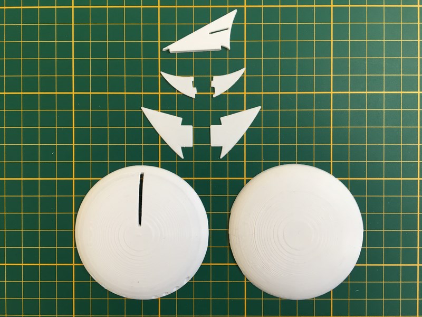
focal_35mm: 29
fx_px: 354
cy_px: 158
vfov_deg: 48.2
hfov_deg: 61.7
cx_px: 211
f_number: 2.2
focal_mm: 4.15
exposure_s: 1/33
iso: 64
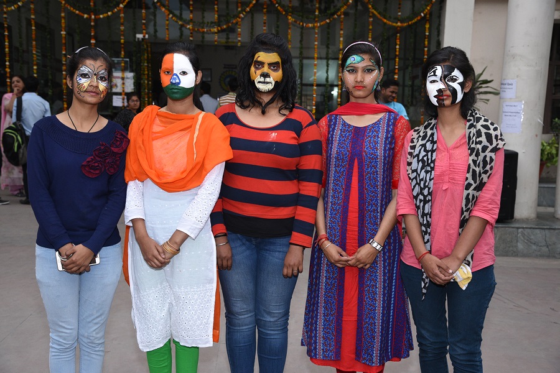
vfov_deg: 27.0
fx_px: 778
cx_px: 280
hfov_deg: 39.6
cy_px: 186
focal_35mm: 50
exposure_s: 1/125
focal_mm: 50
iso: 1600
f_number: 5.6
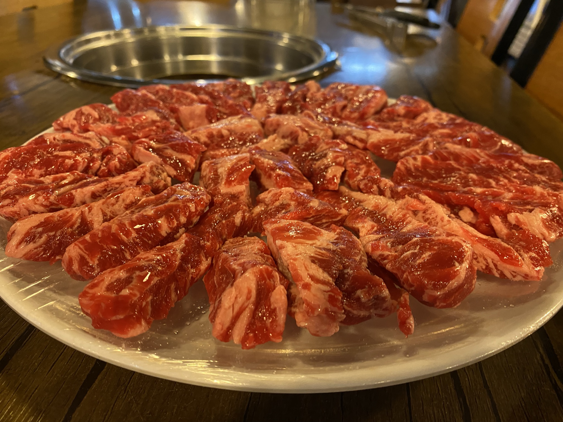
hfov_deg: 67.3
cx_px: 282
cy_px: 211
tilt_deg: -32.0
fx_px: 423
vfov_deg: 53.1
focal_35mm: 26
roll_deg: -1.1
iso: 320
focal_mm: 4.25
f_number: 1.8
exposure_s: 1/60
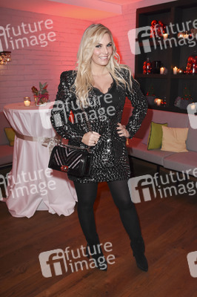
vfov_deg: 62.0
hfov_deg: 43.5
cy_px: 148
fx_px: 247
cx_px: 98
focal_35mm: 30
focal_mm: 20
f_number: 6.3
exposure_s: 1/60
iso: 1600
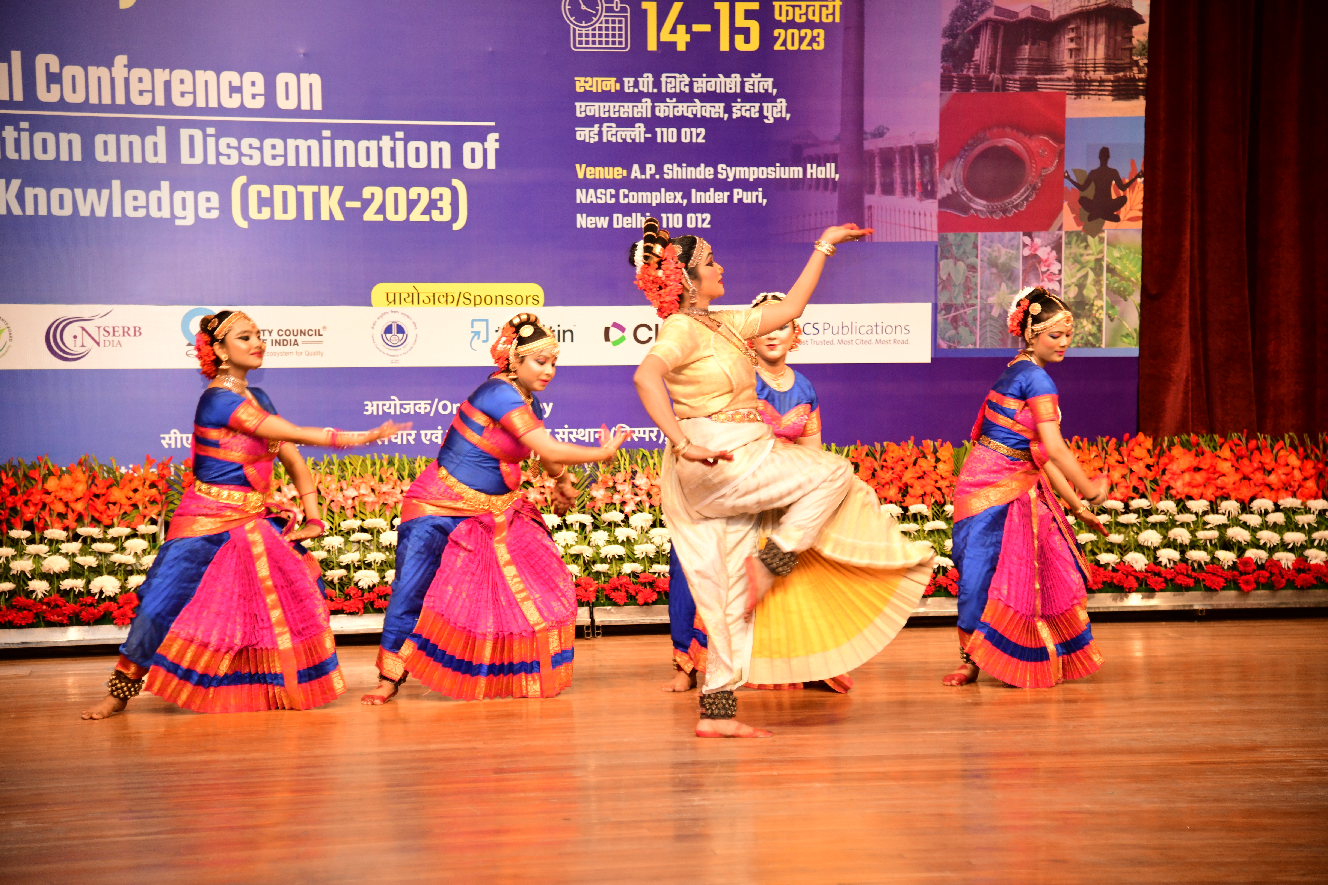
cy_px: 442
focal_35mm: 85
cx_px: 664
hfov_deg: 23.9
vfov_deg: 16.1
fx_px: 3135
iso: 1000
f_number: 4
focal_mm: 85
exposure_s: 1/60
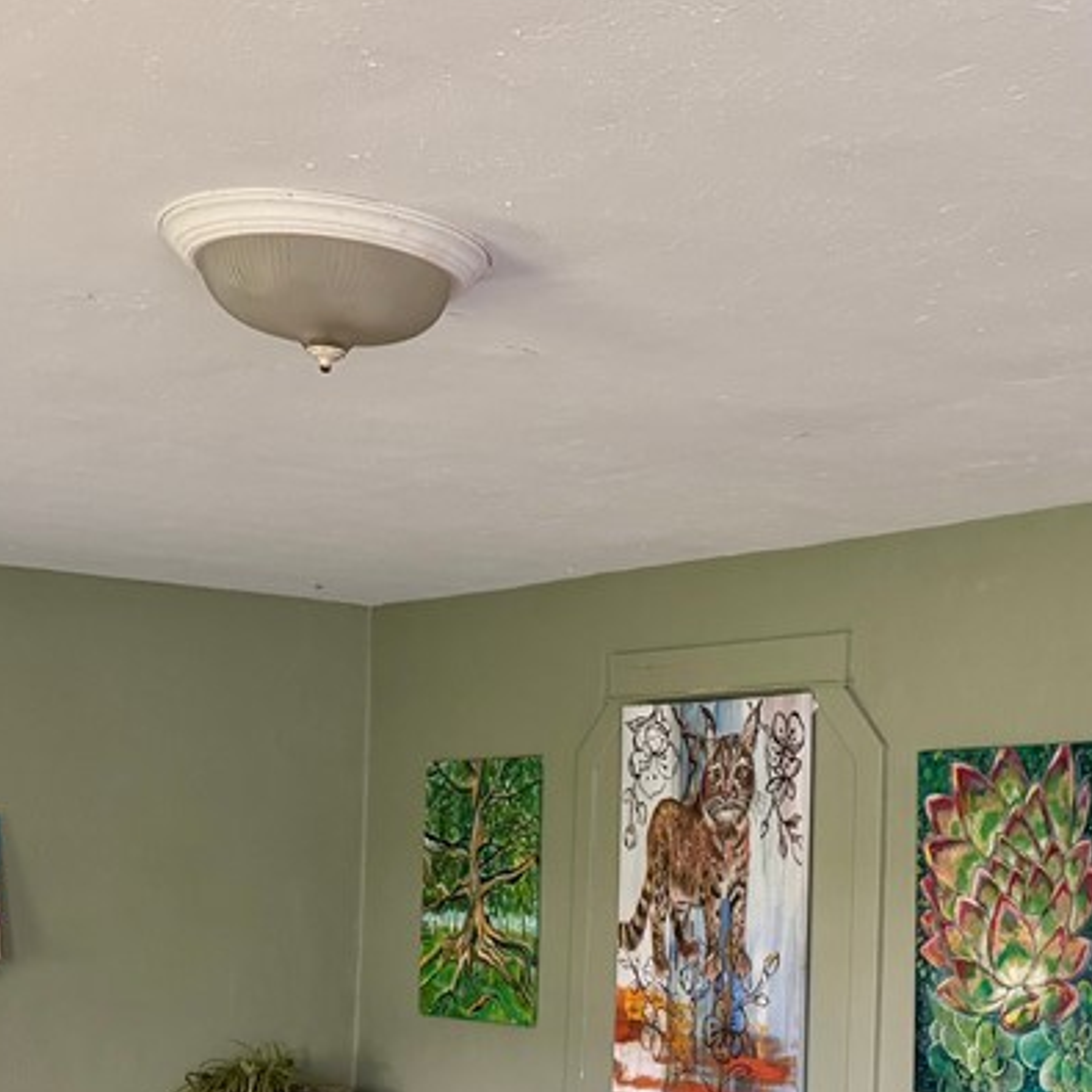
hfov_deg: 30.0
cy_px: 796
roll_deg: -1.4
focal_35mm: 55
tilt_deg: +0.7
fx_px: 1963
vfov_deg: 30.6
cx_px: 937
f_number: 1.78
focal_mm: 6.76
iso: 250
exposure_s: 1/60
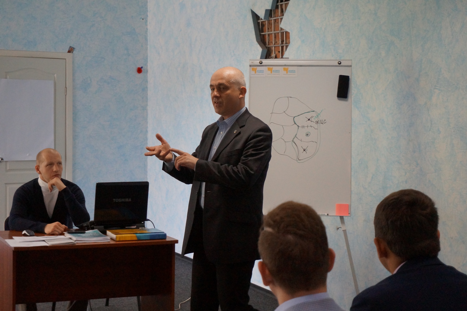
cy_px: 156
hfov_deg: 27.0
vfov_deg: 18.1
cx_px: 234
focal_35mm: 75
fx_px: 972
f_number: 5.6
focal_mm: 50
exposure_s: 1/160
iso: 2500
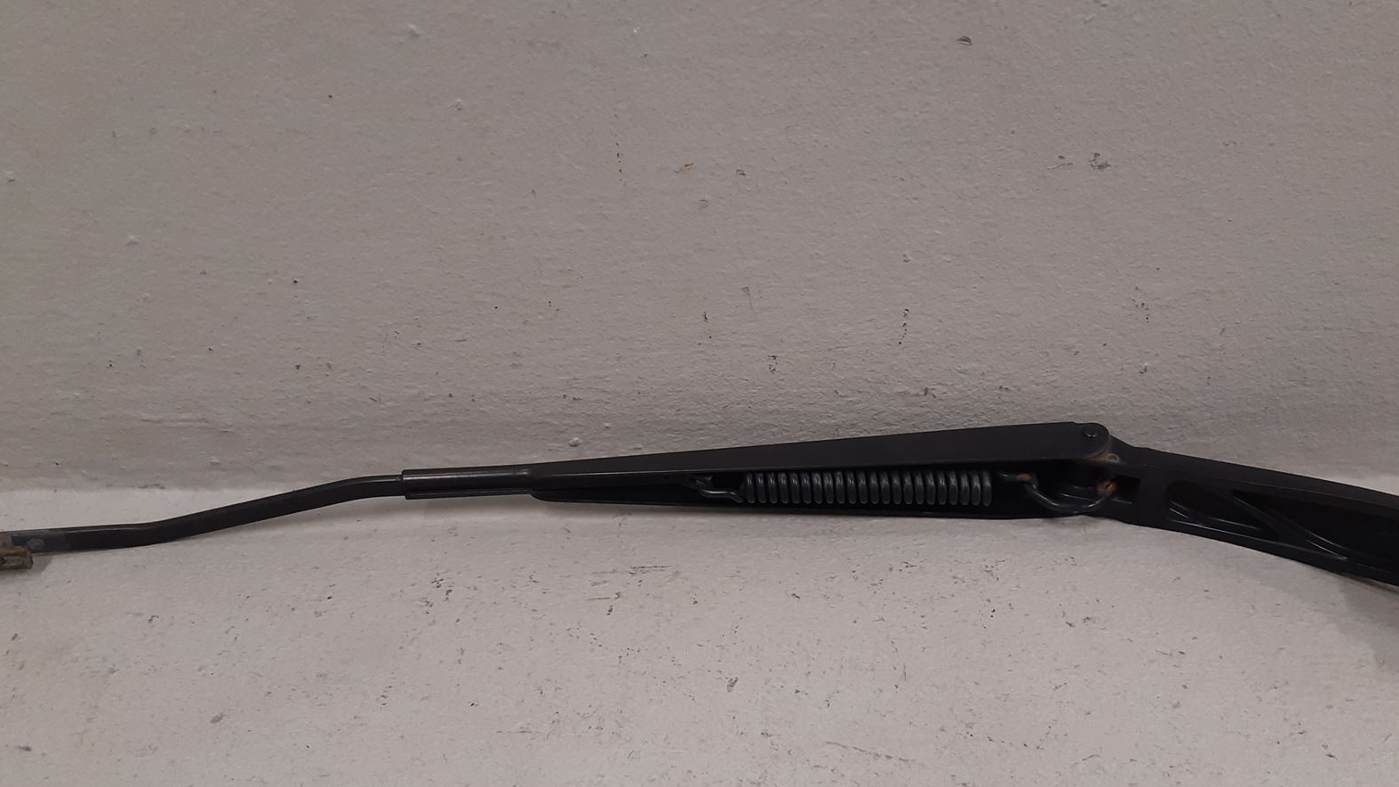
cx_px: 791
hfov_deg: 53.8
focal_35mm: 37
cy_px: 464
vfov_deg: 31.9
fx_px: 1373
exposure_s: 1/50
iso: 125
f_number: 1.7
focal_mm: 3.93
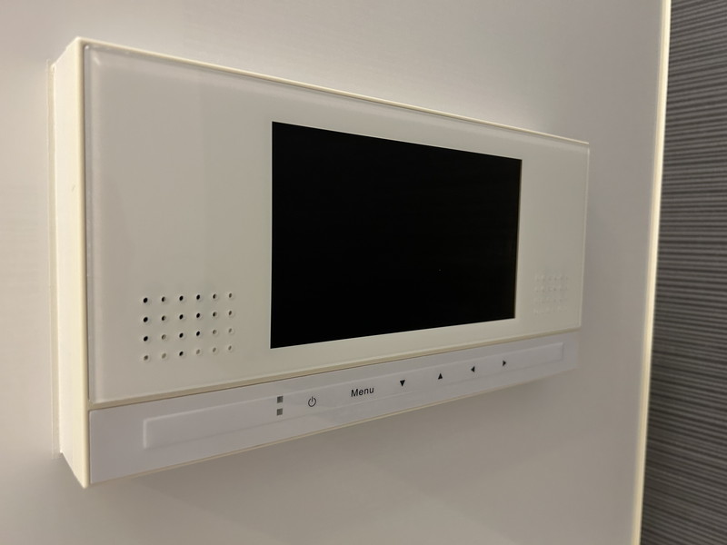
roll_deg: -1.0
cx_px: 364
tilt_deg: -4.8
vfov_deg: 53.1
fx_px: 546
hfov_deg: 67.3
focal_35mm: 26
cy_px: 272
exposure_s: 1/50
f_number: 1.5
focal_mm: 5.7
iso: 250
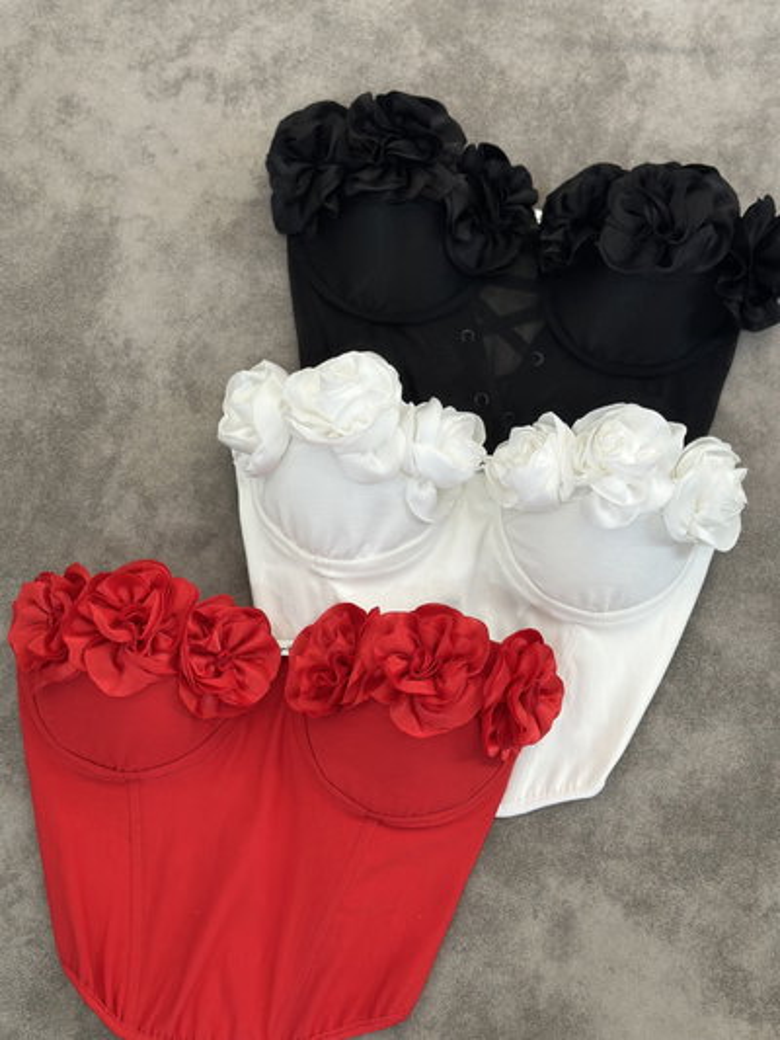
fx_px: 1442
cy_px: 520
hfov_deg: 30.3
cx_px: 390
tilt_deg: -80.9
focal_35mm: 48
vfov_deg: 39.6
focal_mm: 6.86
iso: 125
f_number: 1.78
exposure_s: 1/71
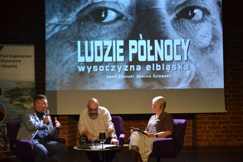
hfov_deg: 24.6
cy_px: 81
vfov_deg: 16.6
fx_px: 557
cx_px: 122
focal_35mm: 82
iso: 1800
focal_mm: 55
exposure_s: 1/60
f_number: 5.6
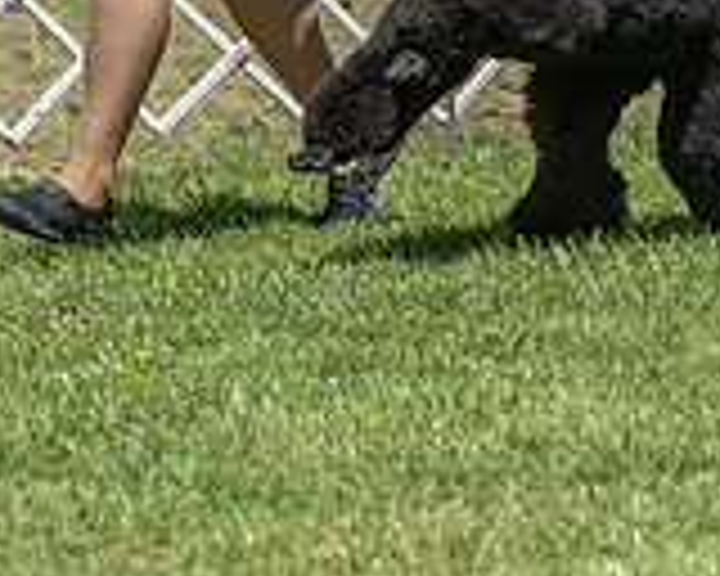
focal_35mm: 409
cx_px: 400
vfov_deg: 3.8
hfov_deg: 4.7
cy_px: -191
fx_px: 8715
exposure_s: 1/1000
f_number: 5
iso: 250
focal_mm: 120
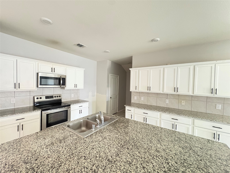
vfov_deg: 85.7
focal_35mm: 14
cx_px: 115
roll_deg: -1.2
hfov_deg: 102.1
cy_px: 86
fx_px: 93
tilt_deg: -0.9
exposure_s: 1/32
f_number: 2.2
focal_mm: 2.22
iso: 1000
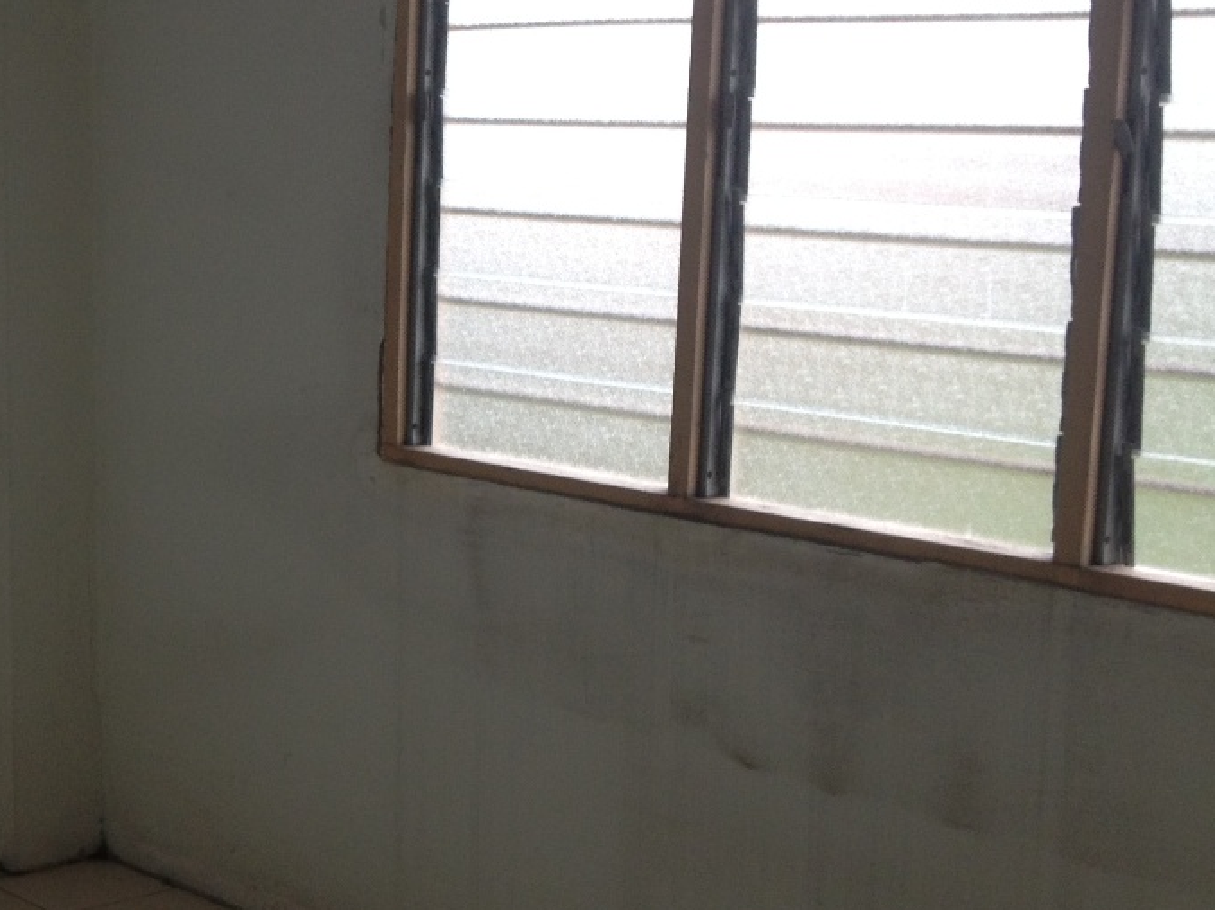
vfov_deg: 19.4
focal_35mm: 76
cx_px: 74
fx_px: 2666
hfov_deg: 24.8
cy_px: 515
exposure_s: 1/211
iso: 64
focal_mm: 4.28
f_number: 2.4
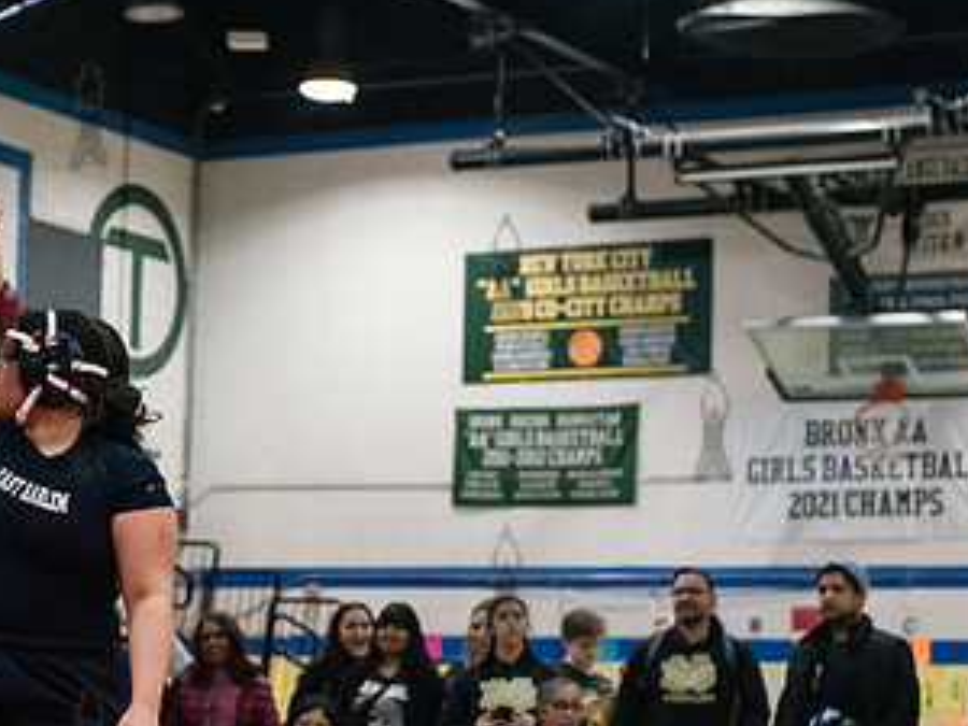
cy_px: 424
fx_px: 3635
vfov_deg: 11.4
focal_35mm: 130
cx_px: 87
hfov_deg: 15.0
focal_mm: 70
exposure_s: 1/500
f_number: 3.2
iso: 8000
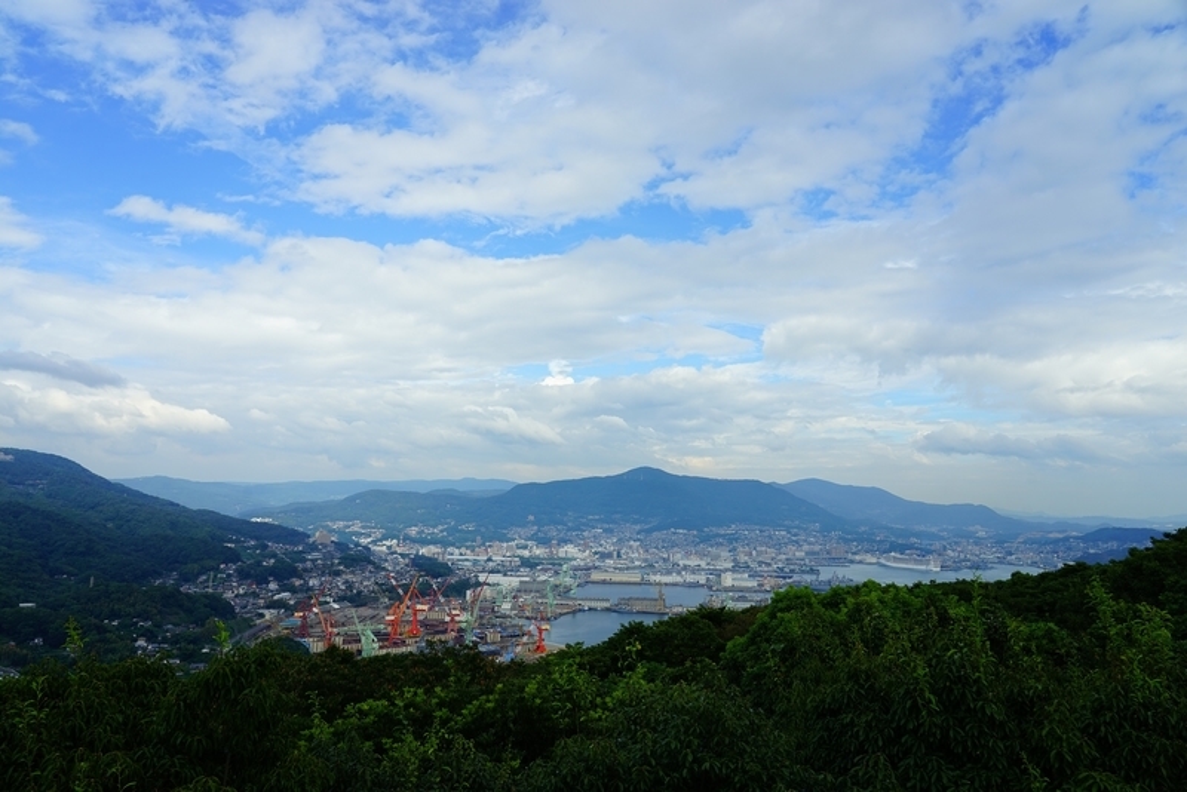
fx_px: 792
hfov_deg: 73.7
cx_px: 594
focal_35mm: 24
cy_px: 396
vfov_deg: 53.2
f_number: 11
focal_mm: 24
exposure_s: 1/125
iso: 100
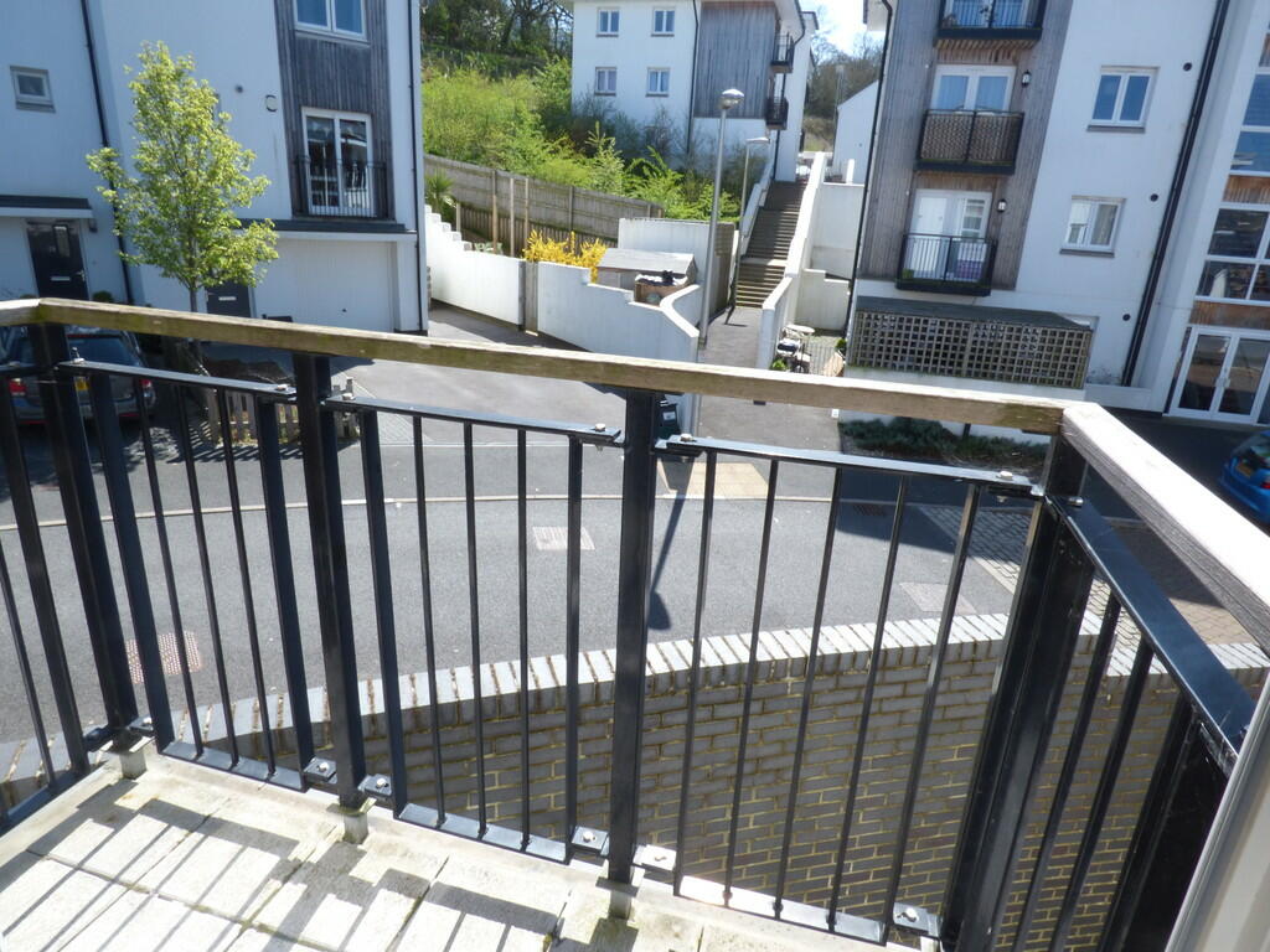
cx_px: 635
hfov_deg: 81.7
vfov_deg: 66.0
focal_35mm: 20
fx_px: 734
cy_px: 476
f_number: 6.3
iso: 100
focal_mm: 3.58
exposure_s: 1/160
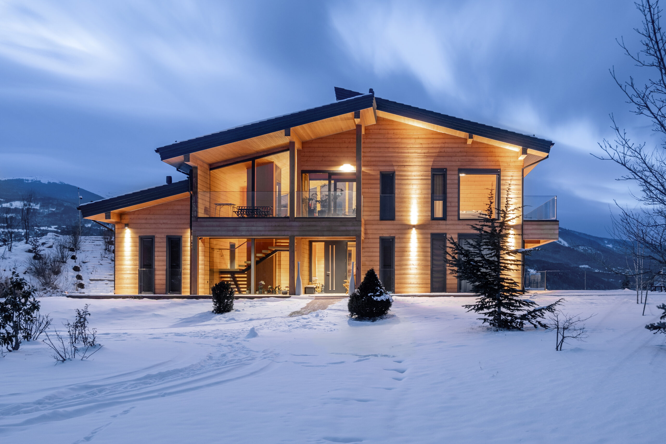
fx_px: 610
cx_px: 333
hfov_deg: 57.2
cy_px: 222
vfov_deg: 40.0
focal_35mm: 33
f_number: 8
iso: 200
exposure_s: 3.2
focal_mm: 22
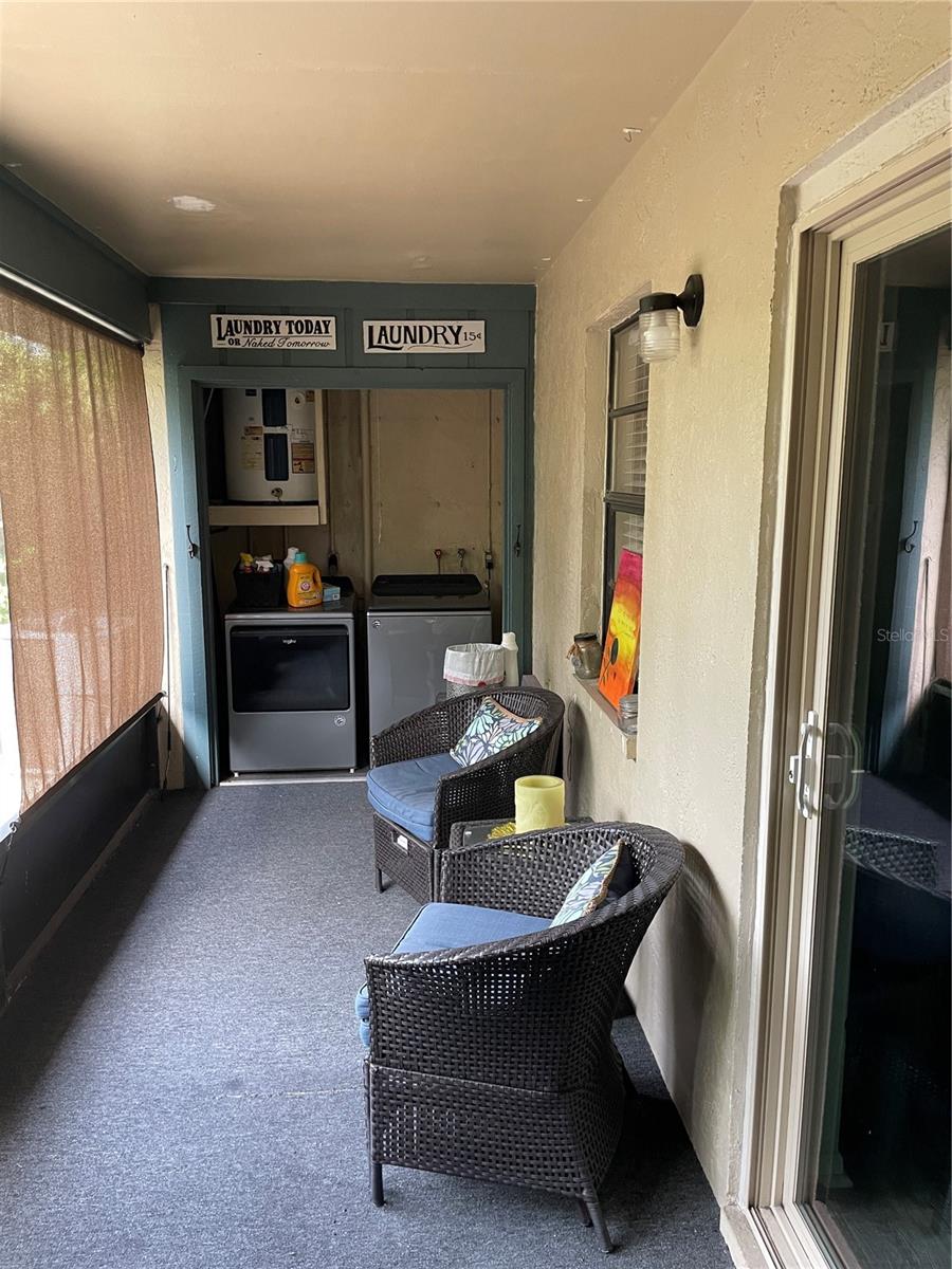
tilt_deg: -9.6
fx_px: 953
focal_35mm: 26
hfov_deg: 53.1
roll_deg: +0.1
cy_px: 634
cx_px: 476
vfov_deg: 67.3
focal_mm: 4.2
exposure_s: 1/60
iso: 160
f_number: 1.6
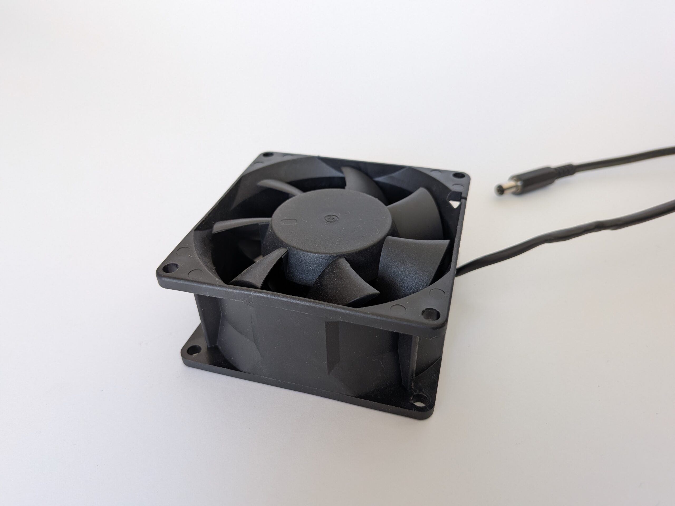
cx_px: 338
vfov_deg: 56.8
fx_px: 468
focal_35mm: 24
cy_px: 253
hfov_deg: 71.6
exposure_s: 1/25
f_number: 1.7
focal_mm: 4.53
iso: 43
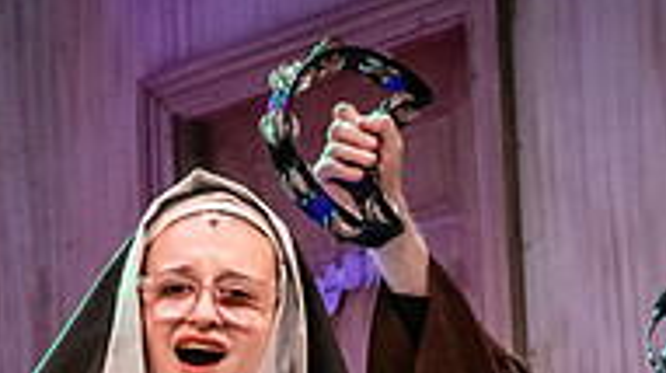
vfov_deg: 4.5
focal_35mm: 265
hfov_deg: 8.1
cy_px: 605
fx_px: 4675
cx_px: 204
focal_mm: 55
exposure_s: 1/500
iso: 8000
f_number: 4.5
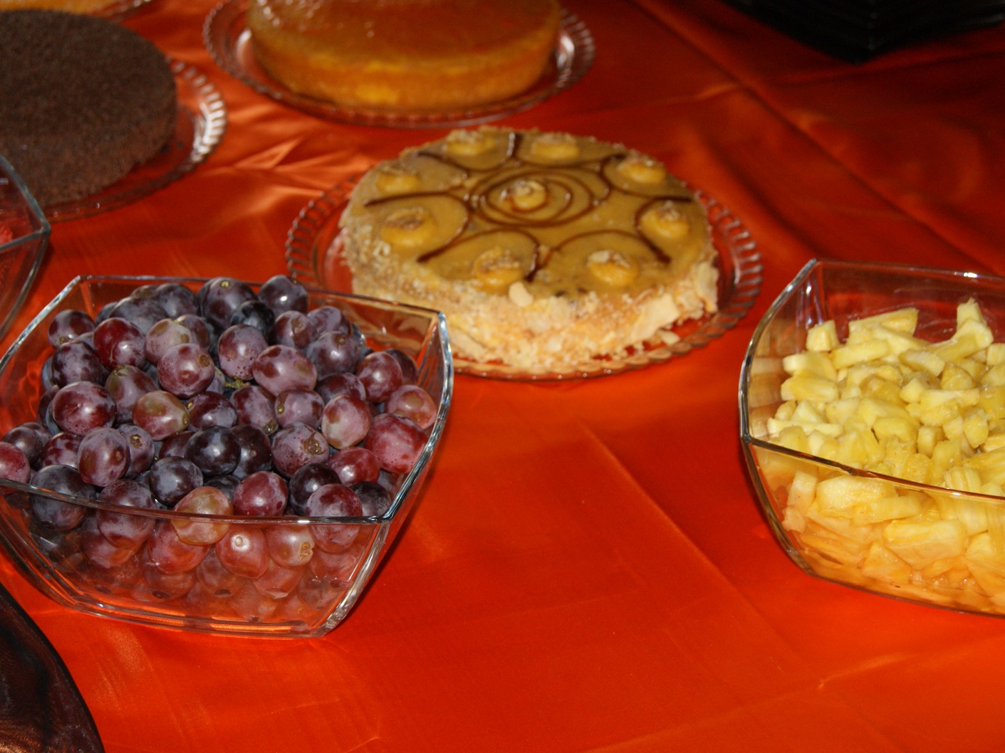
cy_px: 378
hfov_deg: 26.5
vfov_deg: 20.0
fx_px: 2135
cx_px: 451
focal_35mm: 74
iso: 400
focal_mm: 45
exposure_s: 1/60
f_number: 5.6
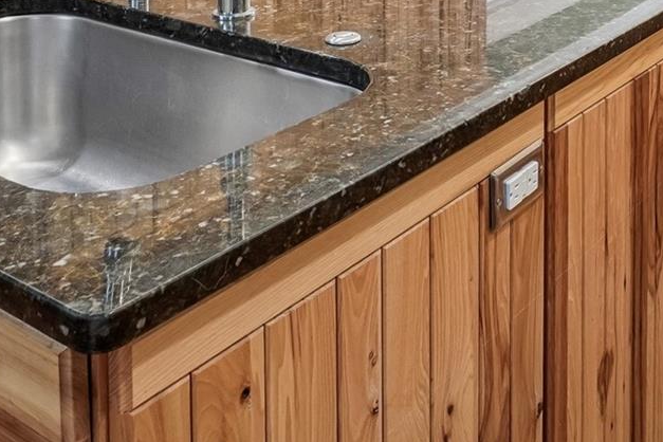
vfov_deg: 22.1
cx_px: 531
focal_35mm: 49
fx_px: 902
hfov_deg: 38.8
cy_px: -247
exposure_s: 1/15
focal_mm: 10
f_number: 8
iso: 400
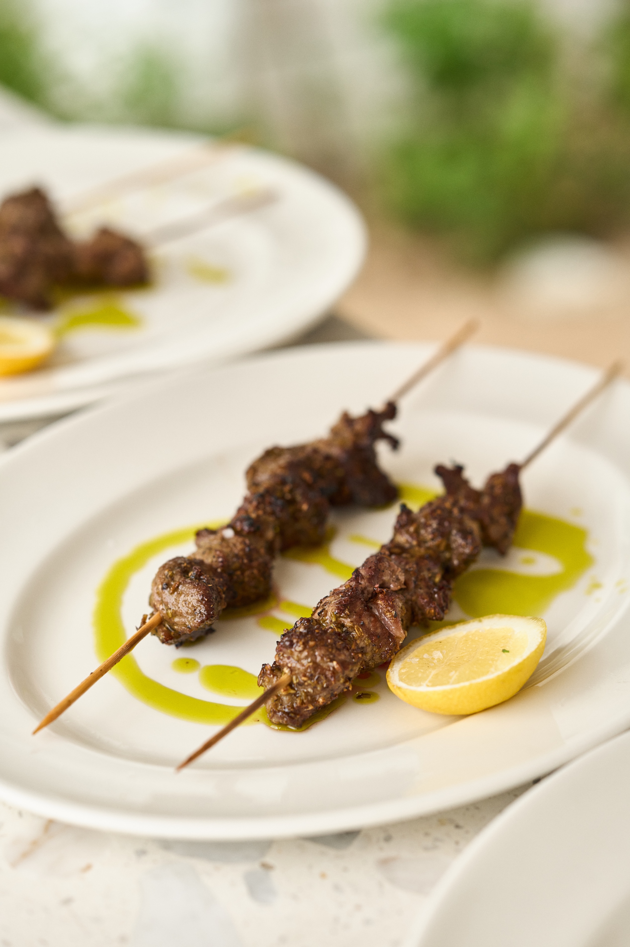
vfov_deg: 27.0
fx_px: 1971
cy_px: 474
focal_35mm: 75
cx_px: 315
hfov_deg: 18.2
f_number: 3.2
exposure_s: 1/160
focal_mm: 75
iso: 320
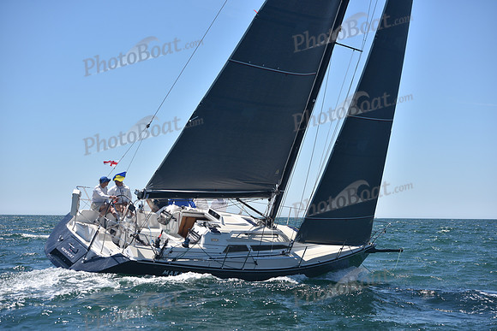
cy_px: 166
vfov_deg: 19.5
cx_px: 248
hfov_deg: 28.8
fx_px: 967
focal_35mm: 70
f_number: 4.5
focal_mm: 70
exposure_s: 1/1000
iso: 200
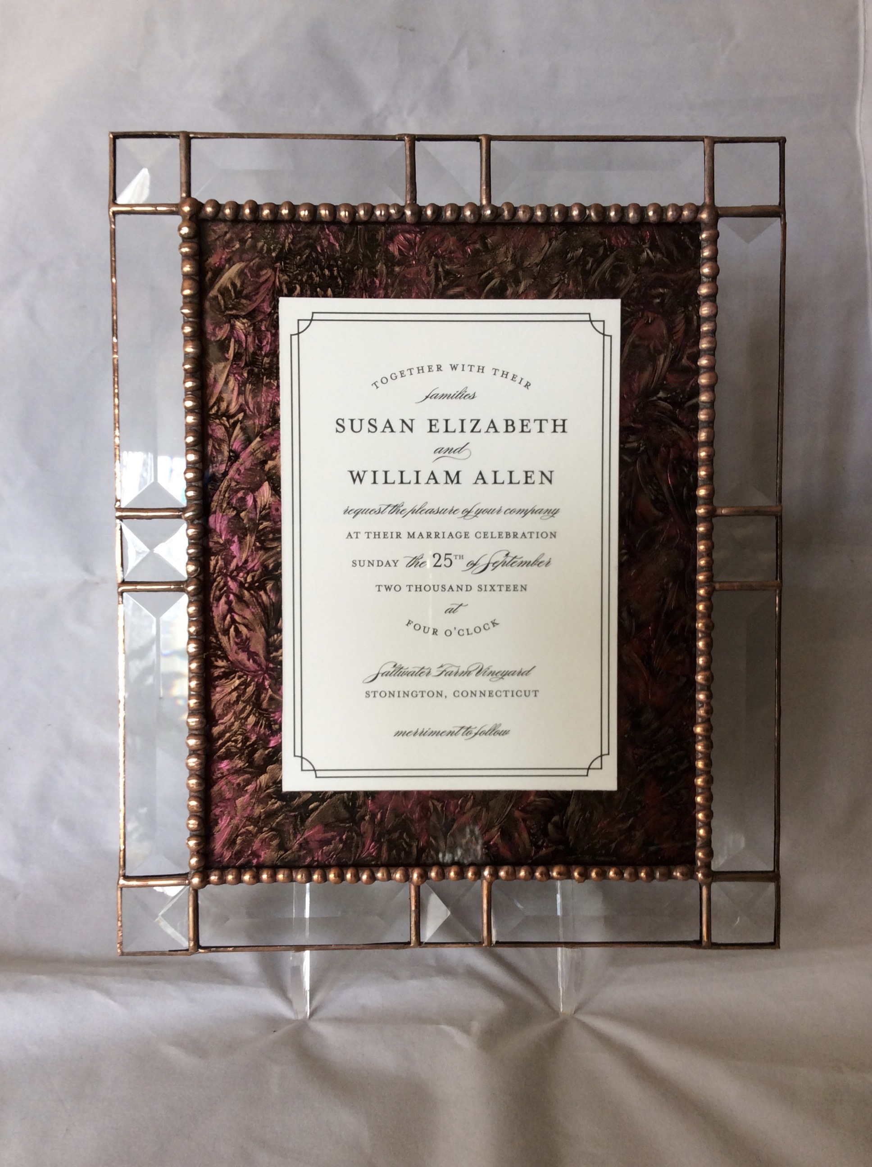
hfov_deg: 44.1
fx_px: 1078
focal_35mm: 32
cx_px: 436
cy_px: 584
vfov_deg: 56.9
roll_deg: +2.2
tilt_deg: -24.6
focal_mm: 3.3
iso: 32
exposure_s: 1/24
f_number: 2.4
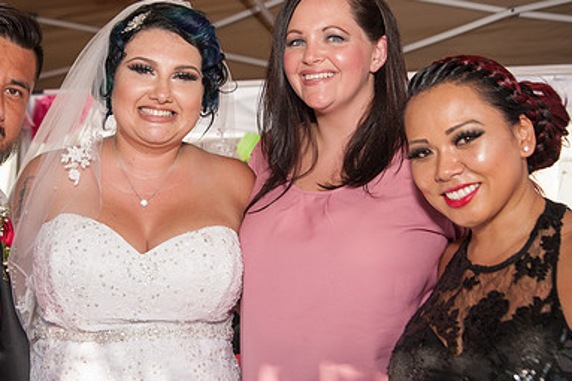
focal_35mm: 53
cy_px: 143
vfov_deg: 25.4
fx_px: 842
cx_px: 224
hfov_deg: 37.4
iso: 200
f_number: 5
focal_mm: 35
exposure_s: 1/1000
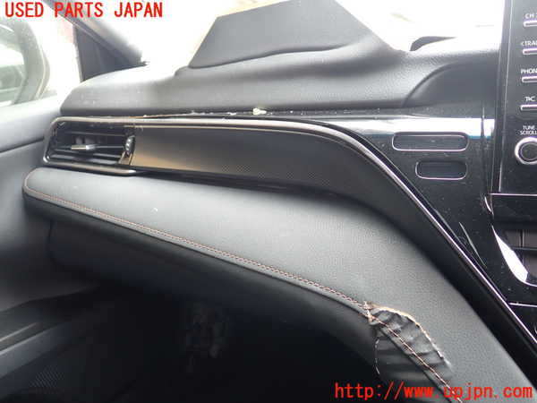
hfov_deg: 60.0
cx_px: 268
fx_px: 465
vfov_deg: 46.8
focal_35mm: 30
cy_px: 202
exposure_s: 1/40
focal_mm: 5.4
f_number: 2.3
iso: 200
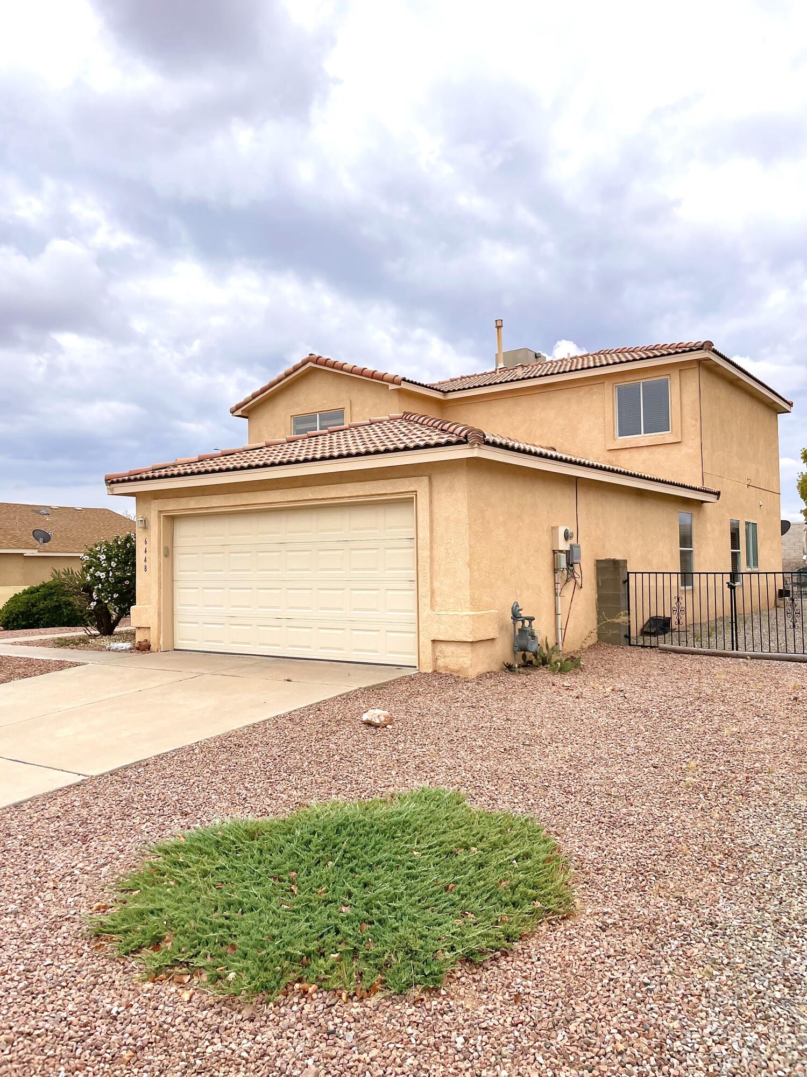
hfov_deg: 53.1
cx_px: 404
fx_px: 808
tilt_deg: +2.1
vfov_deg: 67.3
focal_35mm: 26
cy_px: 538
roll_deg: +1.0
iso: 32
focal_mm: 4.2
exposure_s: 1/2618
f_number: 1.6
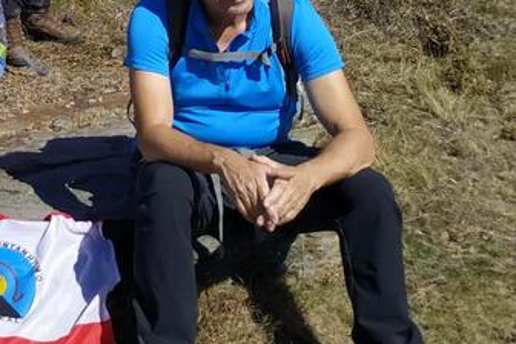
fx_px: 1362
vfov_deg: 13.3
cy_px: -227
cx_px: -244
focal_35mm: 95
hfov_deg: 19.0
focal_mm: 3.94
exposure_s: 1/3489
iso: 125
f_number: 1.9
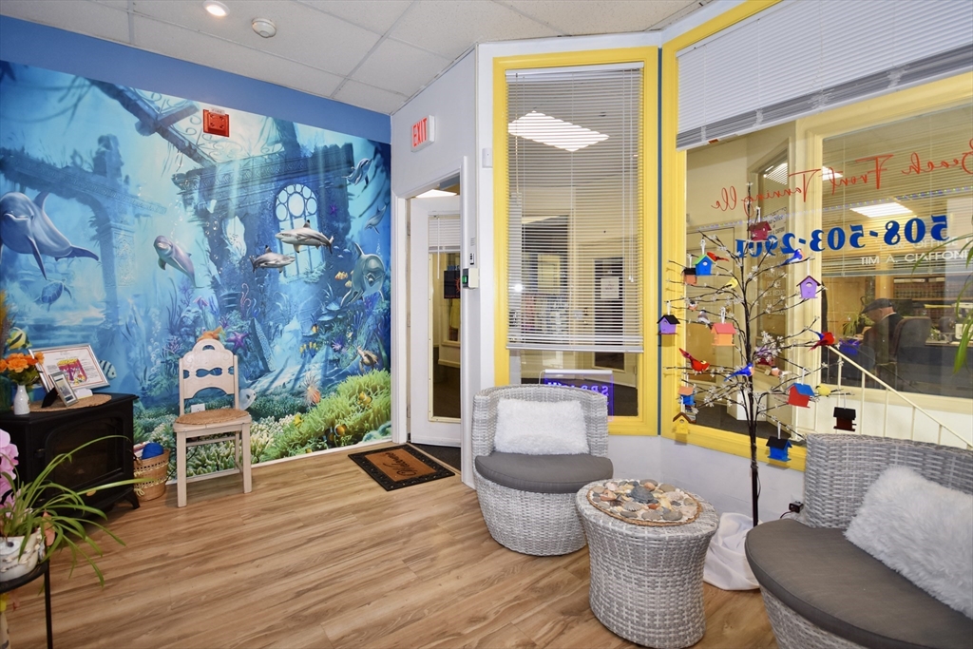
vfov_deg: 77.3
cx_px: 486
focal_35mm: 15
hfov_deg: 100.4
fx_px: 405
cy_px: 324
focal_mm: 10
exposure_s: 1/60
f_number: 4
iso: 560
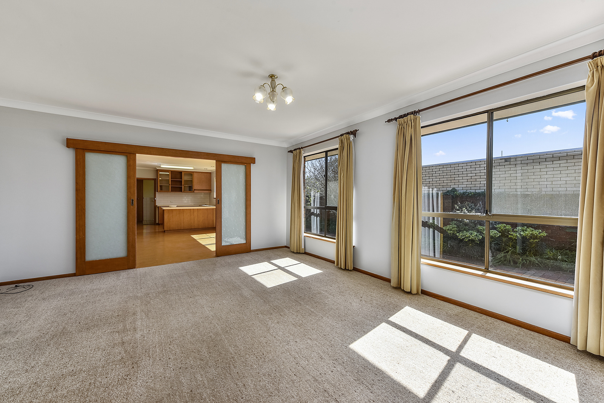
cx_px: 302
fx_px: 235
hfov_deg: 104.2
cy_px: 202
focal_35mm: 14
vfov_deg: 81.3
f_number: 11
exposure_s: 1/20
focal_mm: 14
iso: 125
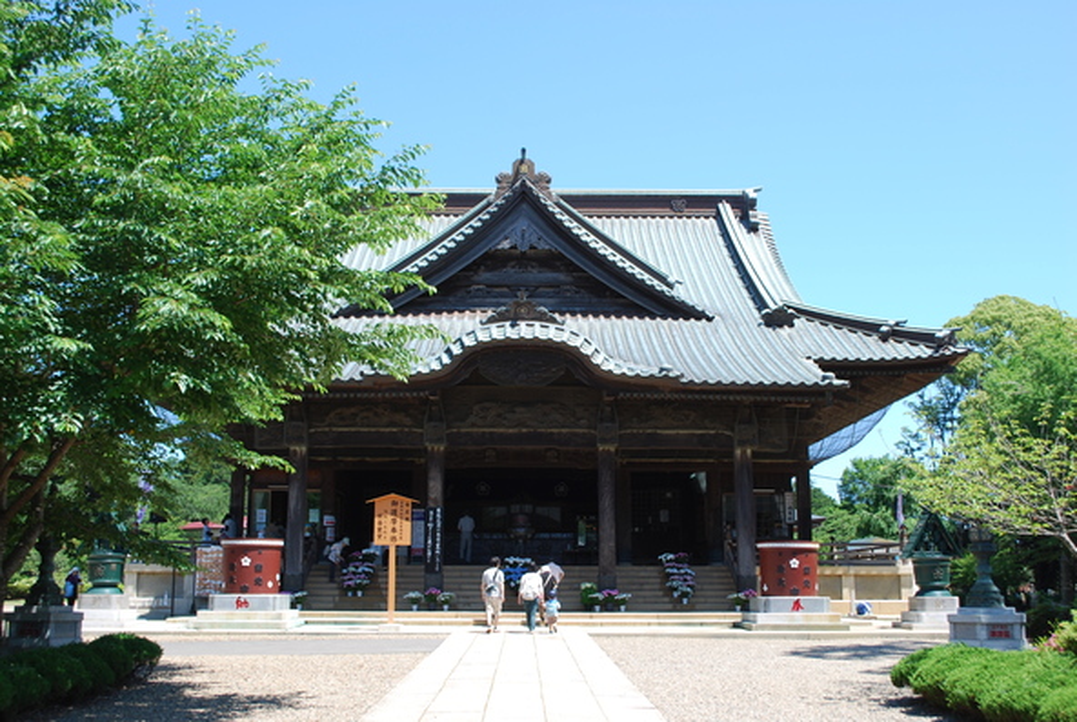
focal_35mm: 39
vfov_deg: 34.3
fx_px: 1169
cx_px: 538
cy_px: 361
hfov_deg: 49.5
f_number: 5.6
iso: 100
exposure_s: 1/125
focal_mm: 26
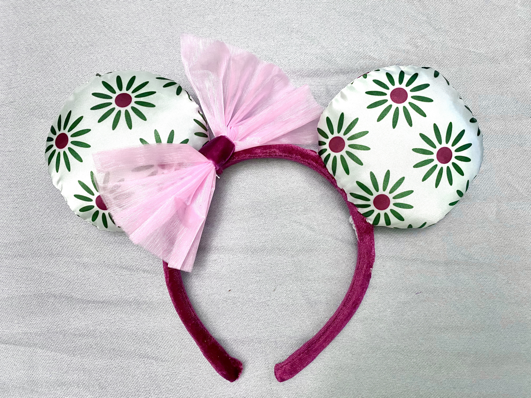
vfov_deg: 53.1
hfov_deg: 67.3
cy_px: 199
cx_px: 266
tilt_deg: -87.3
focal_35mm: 26
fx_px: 399
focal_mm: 4.25
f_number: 1.8
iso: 320
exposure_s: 1/60
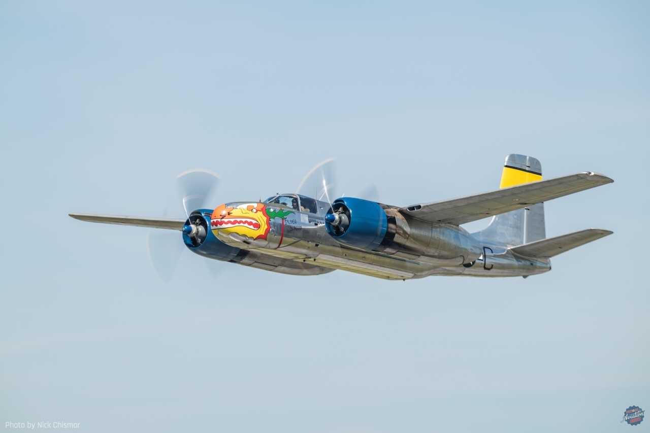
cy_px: 216
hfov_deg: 3.4
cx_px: 325
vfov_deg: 2.3
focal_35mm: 600
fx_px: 10831
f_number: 9
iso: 64
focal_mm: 600
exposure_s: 1/125
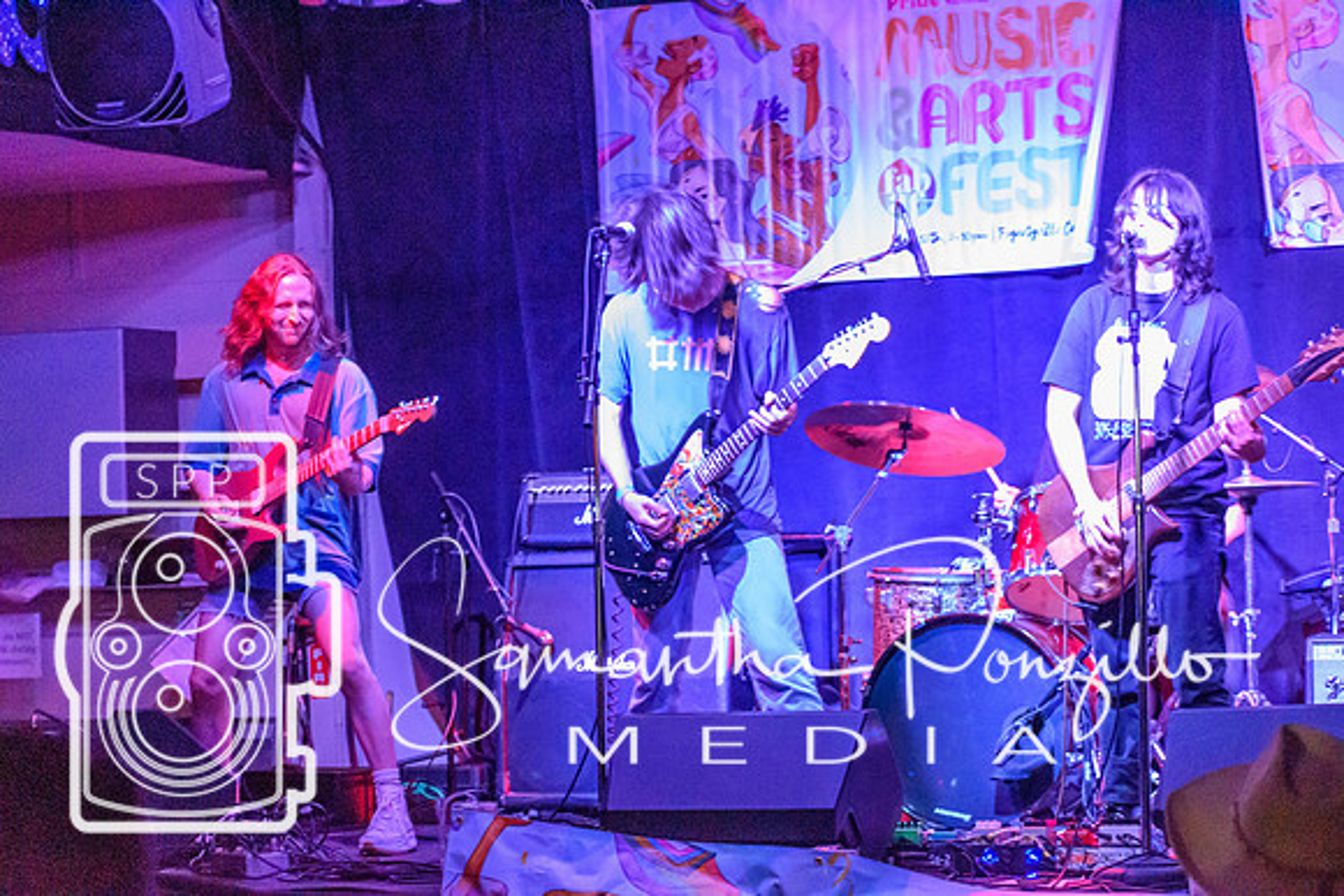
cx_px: 672
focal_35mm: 105
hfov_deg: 19.5
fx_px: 3921
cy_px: 448
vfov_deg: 13.0
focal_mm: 70
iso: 12800
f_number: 4.5
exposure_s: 1/50
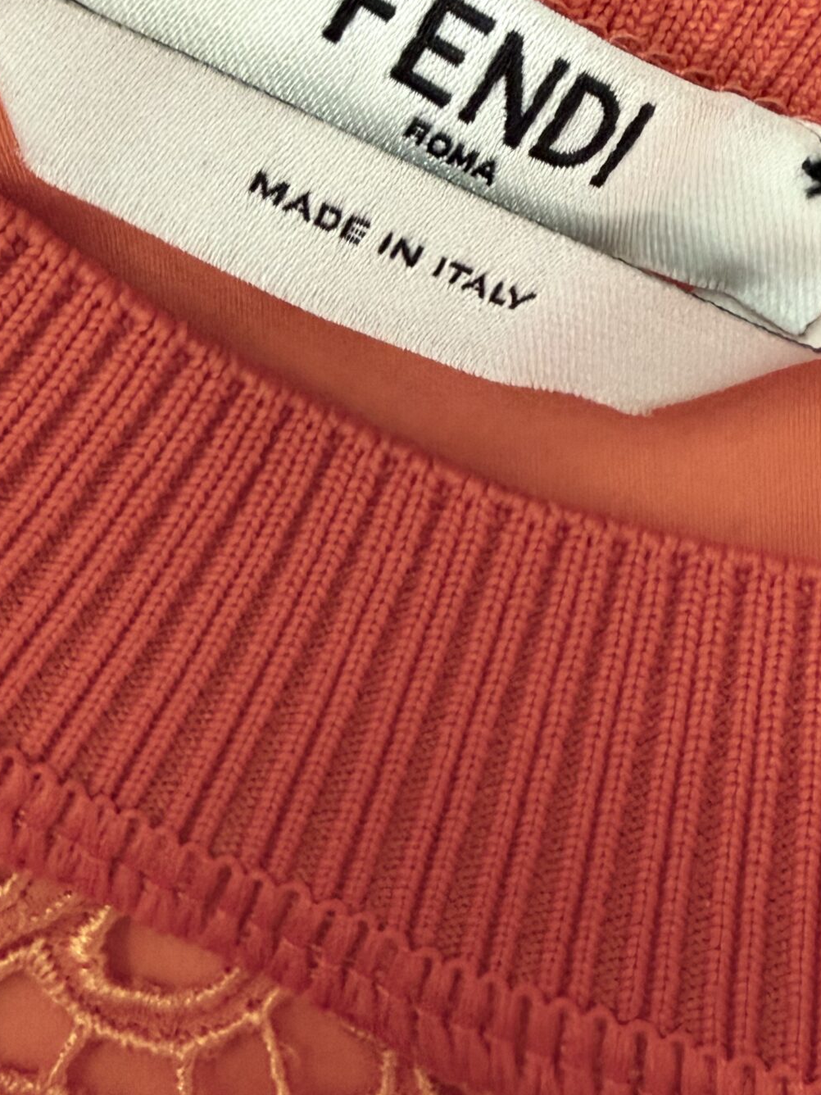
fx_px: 1455
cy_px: 426
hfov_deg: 31.5
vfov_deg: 41.0
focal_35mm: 46
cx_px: 410
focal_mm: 2.22
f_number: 2.2
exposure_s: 1/50
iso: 500
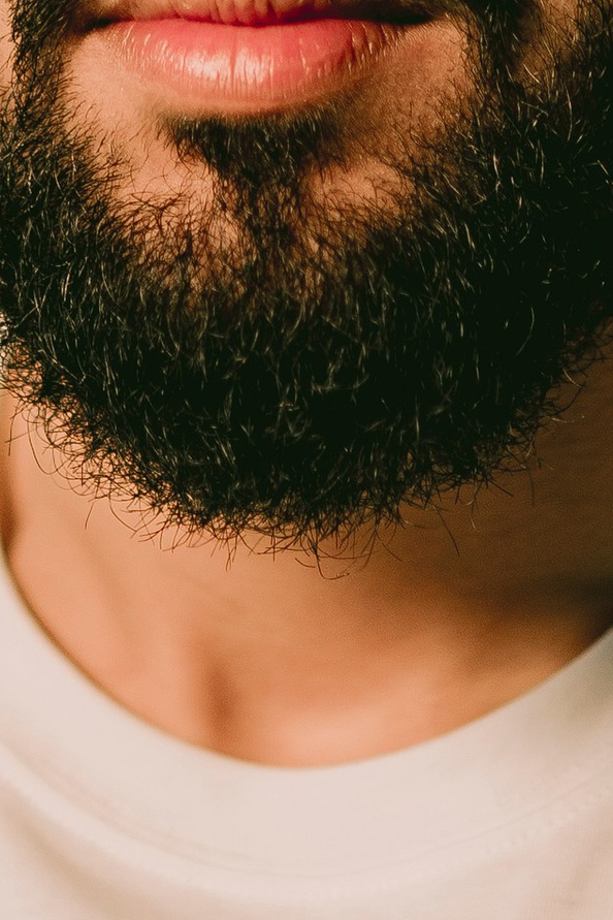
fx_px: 5721
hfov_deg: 6.1
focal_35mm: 224
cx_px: 233
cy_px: -506
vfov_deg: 8.9
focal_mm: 35
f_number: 1.4
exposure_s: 1/200
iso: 125
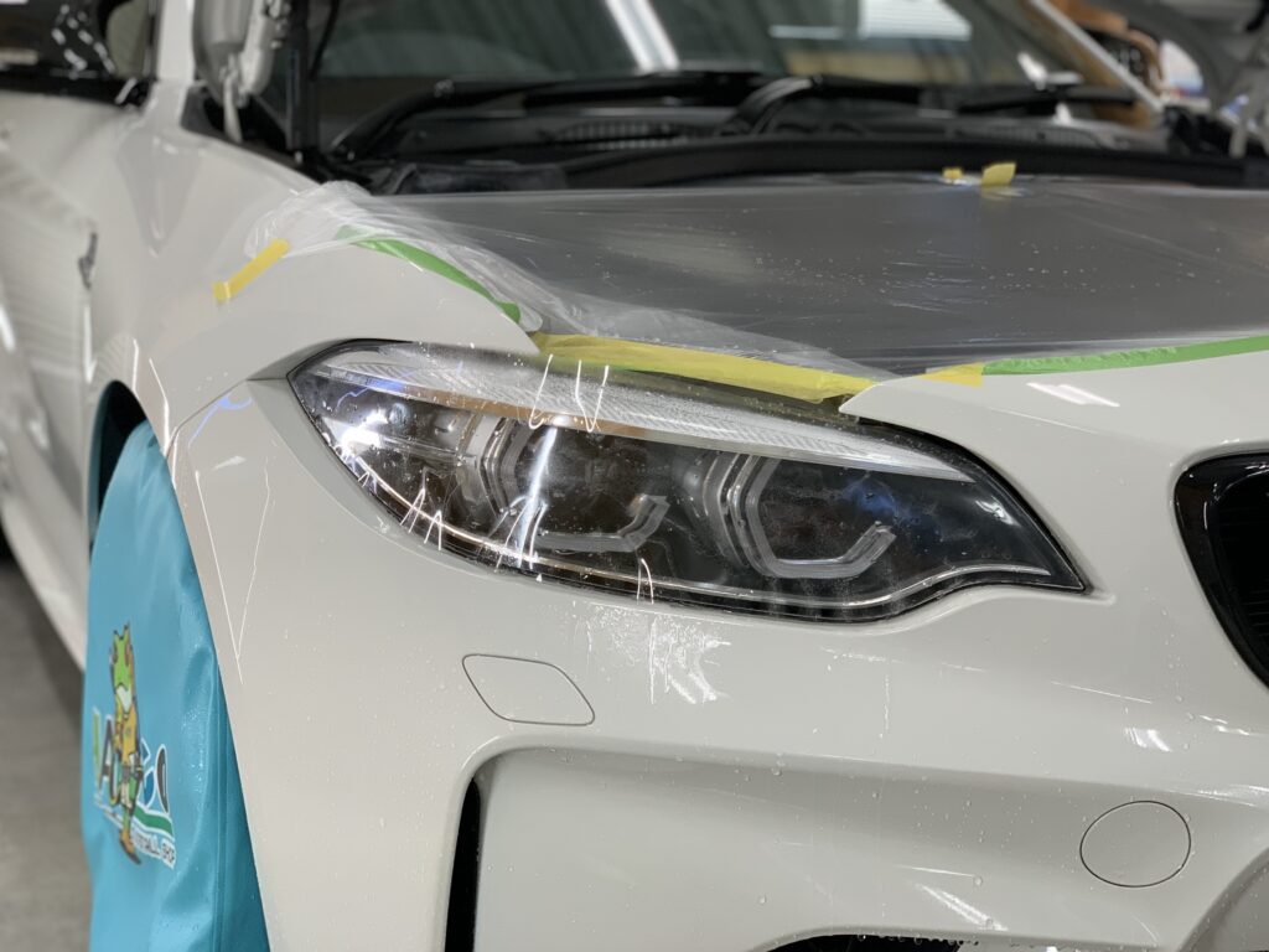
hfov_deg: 36.8
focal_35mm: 52
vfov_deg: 28.0
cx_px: 634
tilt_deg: -7.4
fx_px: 1906
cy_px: 476
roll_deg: -0.5
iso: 80
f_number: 2.4
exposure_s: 1/100
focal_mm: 6
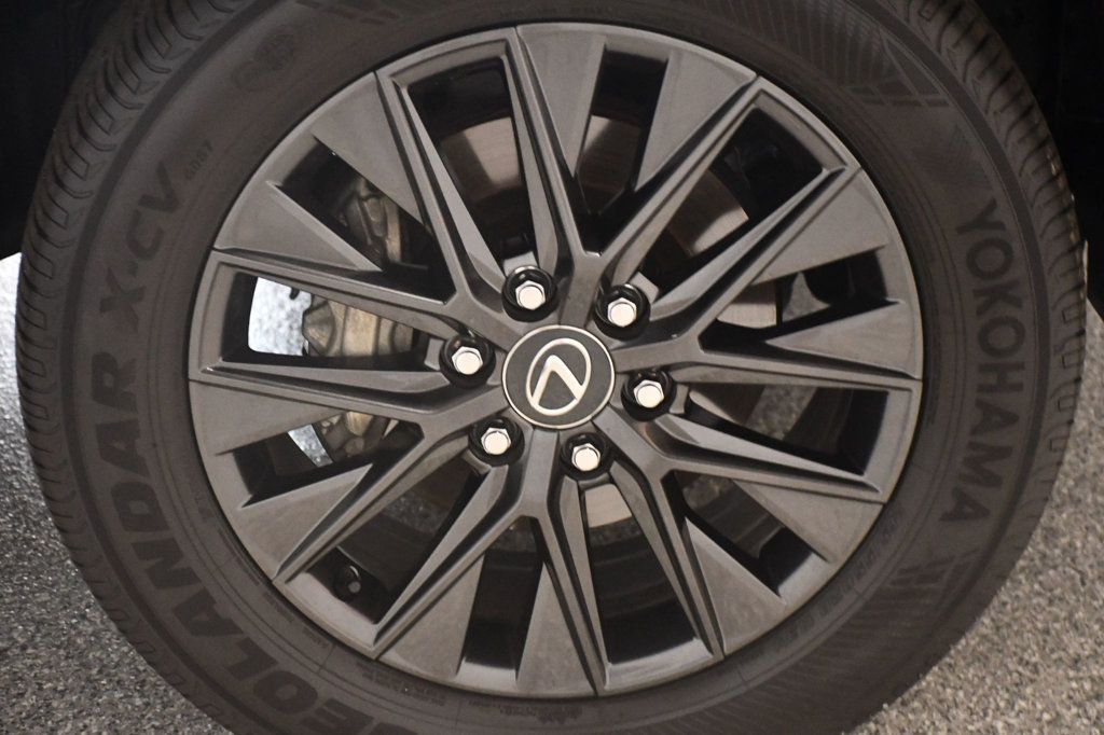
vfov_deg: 15.2
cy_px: 368
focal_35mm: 90
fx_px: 2759
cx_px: 552
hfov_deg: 22.6
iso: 6400
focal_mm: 60
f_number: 5
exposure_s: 1/60
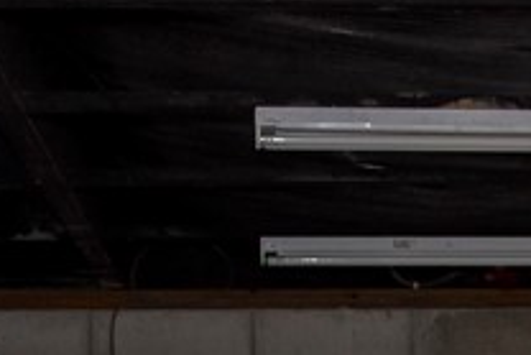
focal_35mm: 172
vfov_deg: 7.6
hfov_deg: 11.6
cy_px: 753
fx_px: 2539
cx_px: 677
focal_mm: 22
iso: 1400
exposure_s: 1/60
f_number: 4
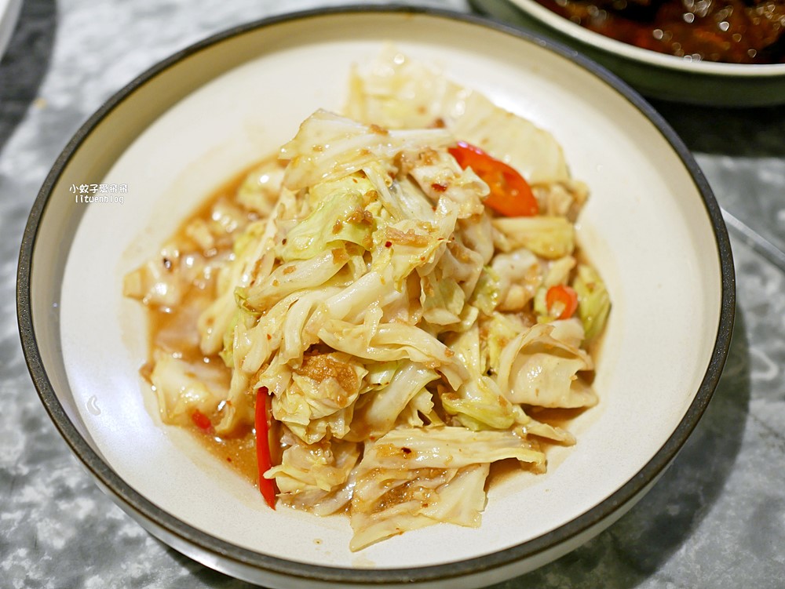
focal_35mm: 50
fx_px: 1134
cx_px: 392
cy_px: 294
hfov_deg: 38.2
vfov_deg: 29.1
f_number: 1.8
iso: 200
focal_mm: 25
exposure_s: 1/160
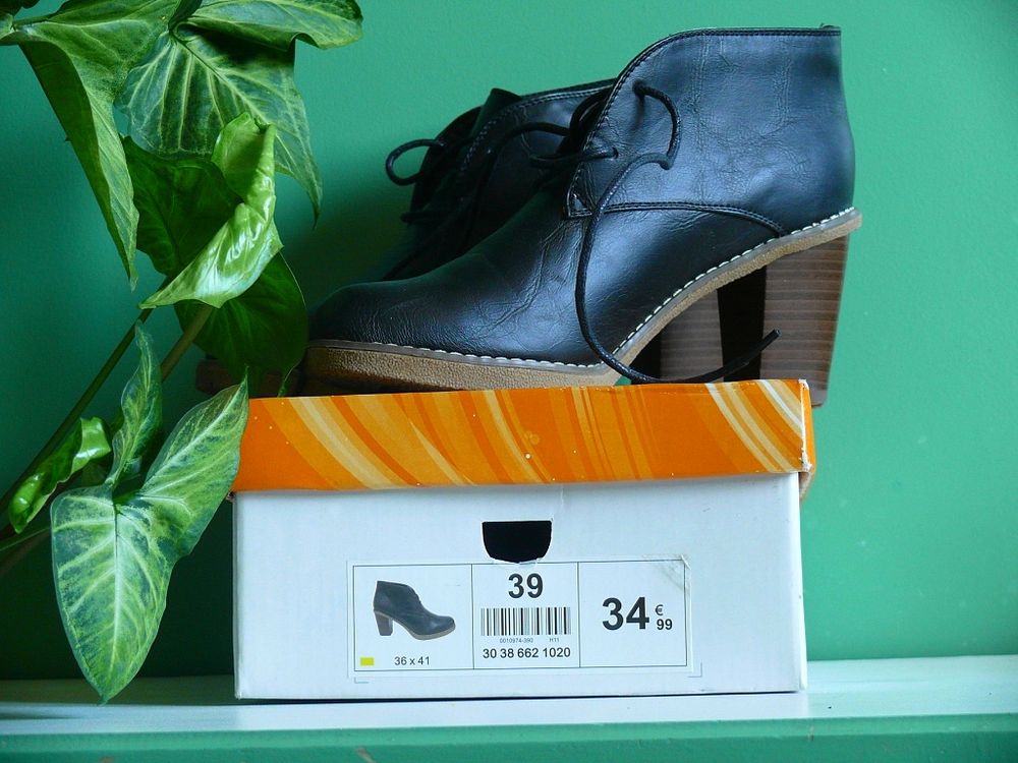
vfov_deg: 14.9
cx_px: 509
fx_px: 2911
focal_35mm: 99
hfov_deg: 19.8
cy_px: 382
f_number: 3.2
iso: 200
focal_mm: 21
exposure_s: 1/20
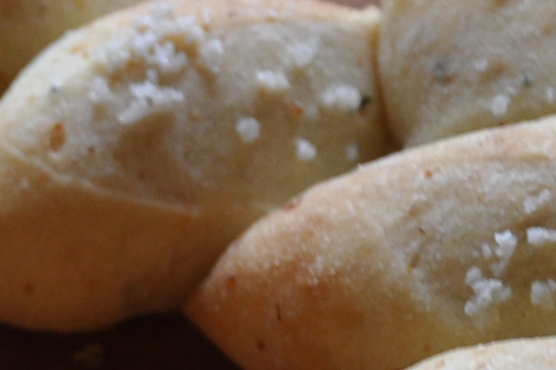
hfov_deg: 7.8
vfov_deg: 5.2
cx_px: -231
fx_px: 3996
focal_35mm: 259
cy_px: 568
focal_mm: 32
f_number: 4.2
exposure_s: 1/60
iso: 400
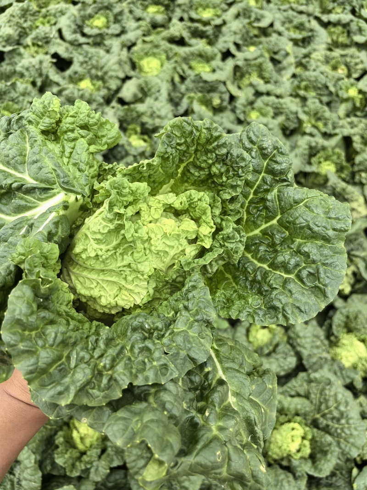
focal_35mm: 27
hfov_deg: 51.3
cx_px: 184
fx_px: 382
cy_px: 245
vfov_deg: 65.3
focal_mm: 5.75
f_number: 2
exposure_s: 1/715
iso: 160
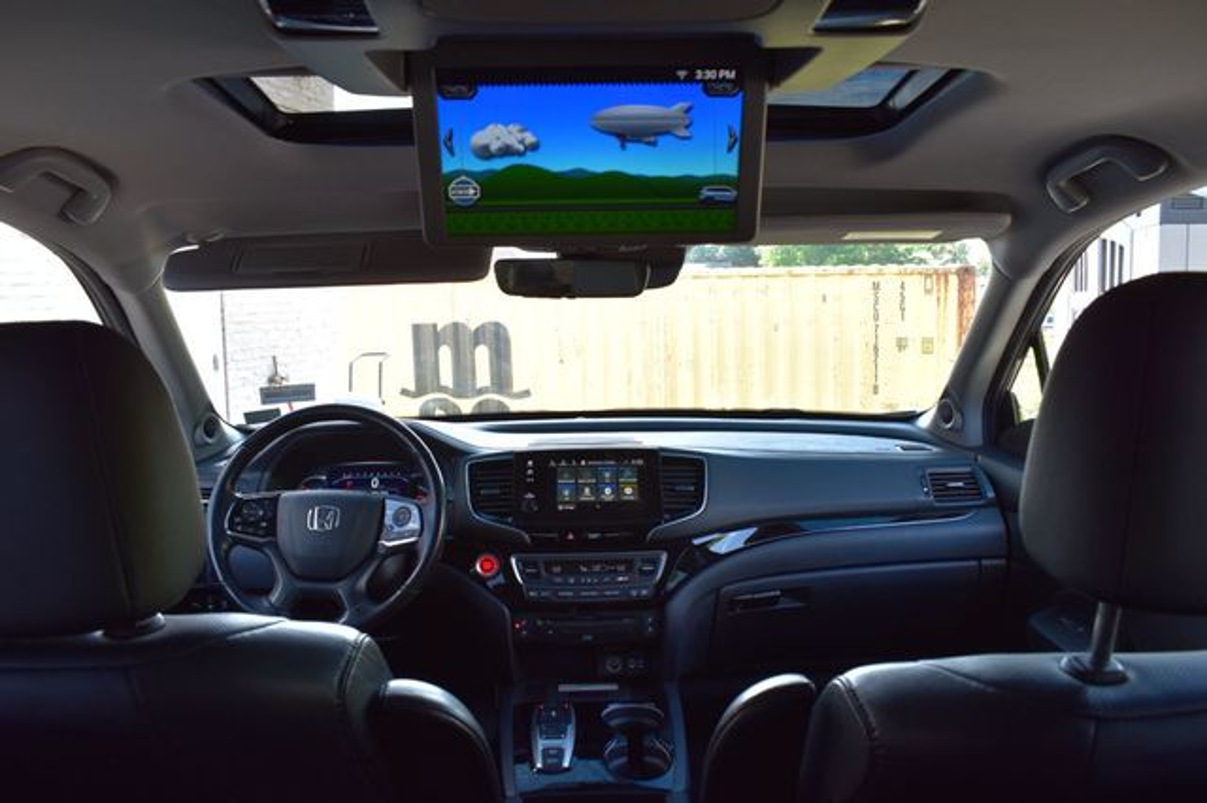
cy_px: 402
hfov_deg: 67.4
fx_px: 905
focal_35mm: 27
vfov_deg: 47.9
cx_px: 604
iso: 400
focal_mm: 18
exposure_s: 1/50
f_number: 8
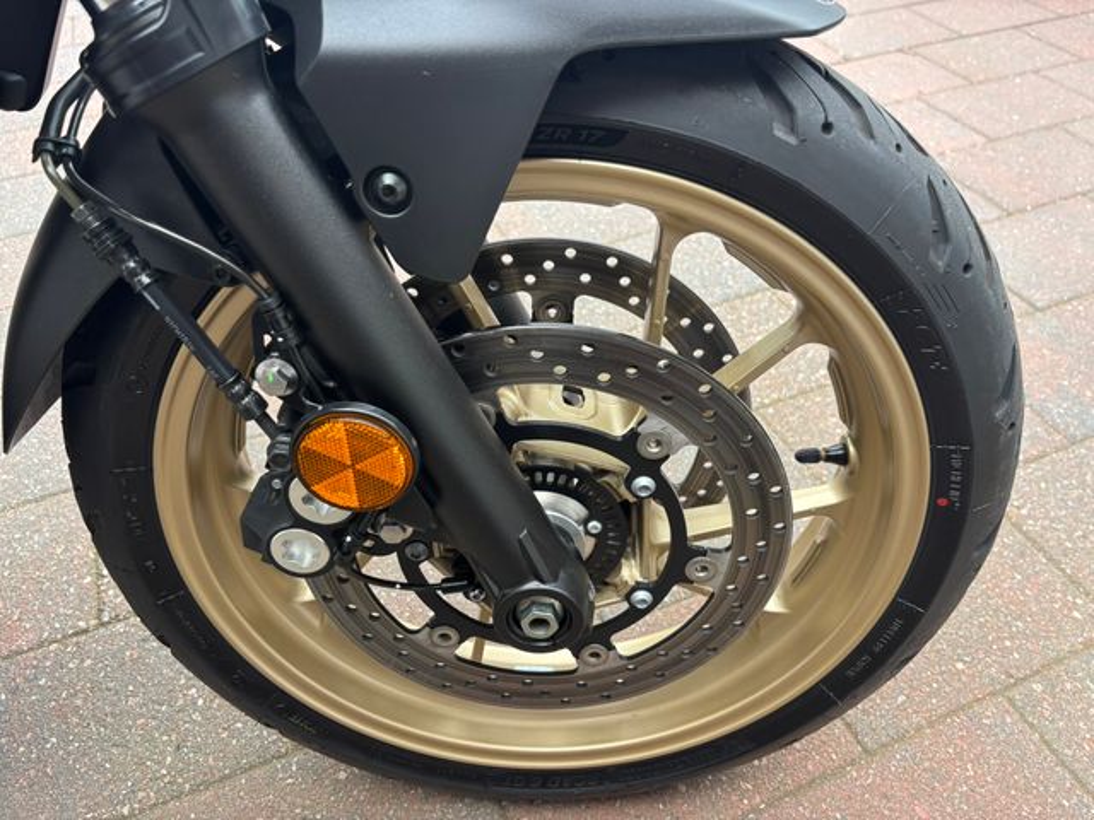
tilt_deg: -44.1
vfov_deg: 53.1
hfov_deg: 67.3
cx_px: 547
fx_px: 822
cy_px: 410
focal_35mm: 26
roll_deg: +1.0
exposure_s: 1/121
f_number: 1.6
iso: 50
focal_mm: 5.96
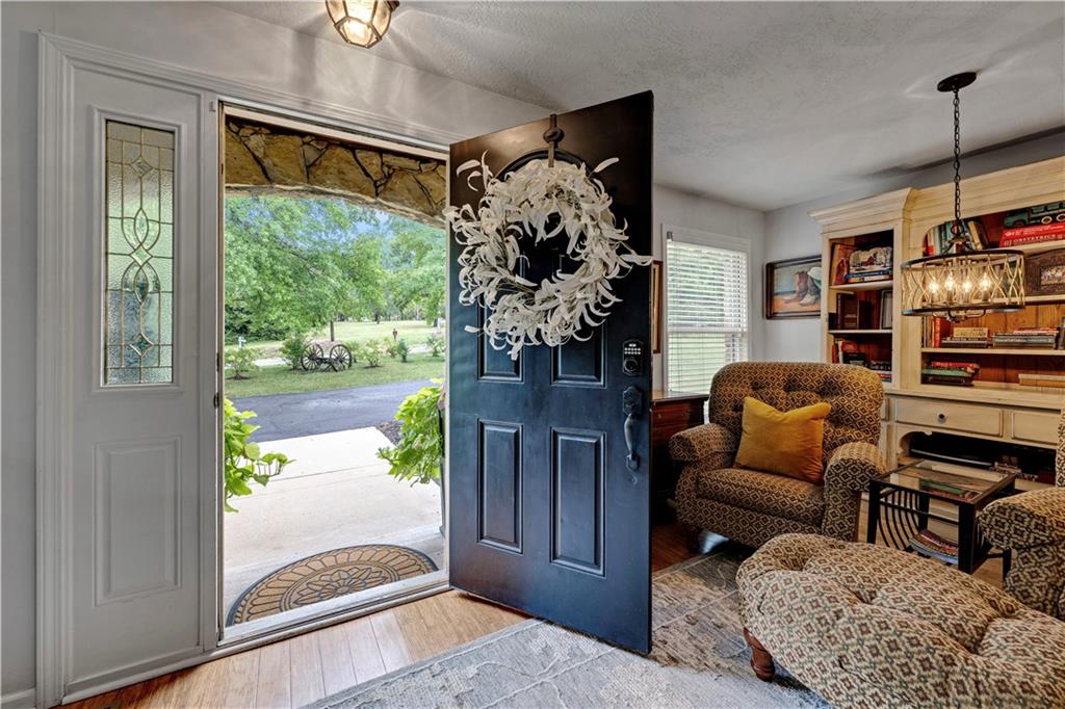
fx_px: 414
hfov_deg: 104.3
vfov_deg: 81.2
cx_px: 532
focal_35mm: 14
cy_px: 354
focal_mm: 14
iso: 100
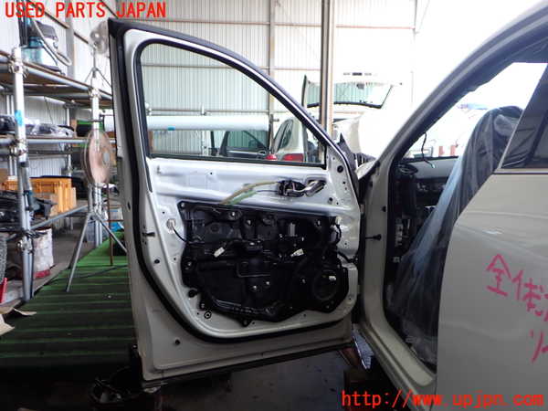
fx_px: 475
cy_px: 206
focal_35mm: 30
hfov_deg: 60.0
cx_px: 274
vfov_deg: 46.8
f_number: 2.3
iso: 100
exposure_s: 1/125
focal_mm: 5.4
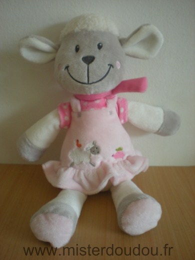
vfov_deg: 49.0
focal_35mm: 38
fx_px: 285
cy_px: 130
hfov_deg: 37.7
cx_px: 98
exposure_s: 1/21.4
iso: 200
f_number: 3.1
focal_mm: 6.3
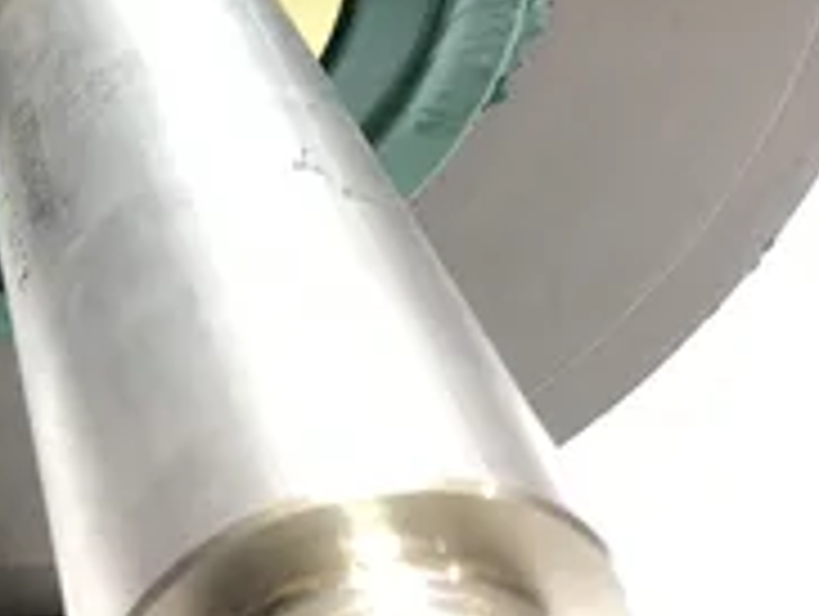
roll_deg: -0.5
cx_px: -22
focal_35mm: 68
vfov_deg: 21.0
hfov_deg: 26.8
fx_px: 1611
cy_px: 22
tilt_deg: -30.4
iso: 40
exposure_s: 1/30
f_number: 2.4
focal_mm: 3.3
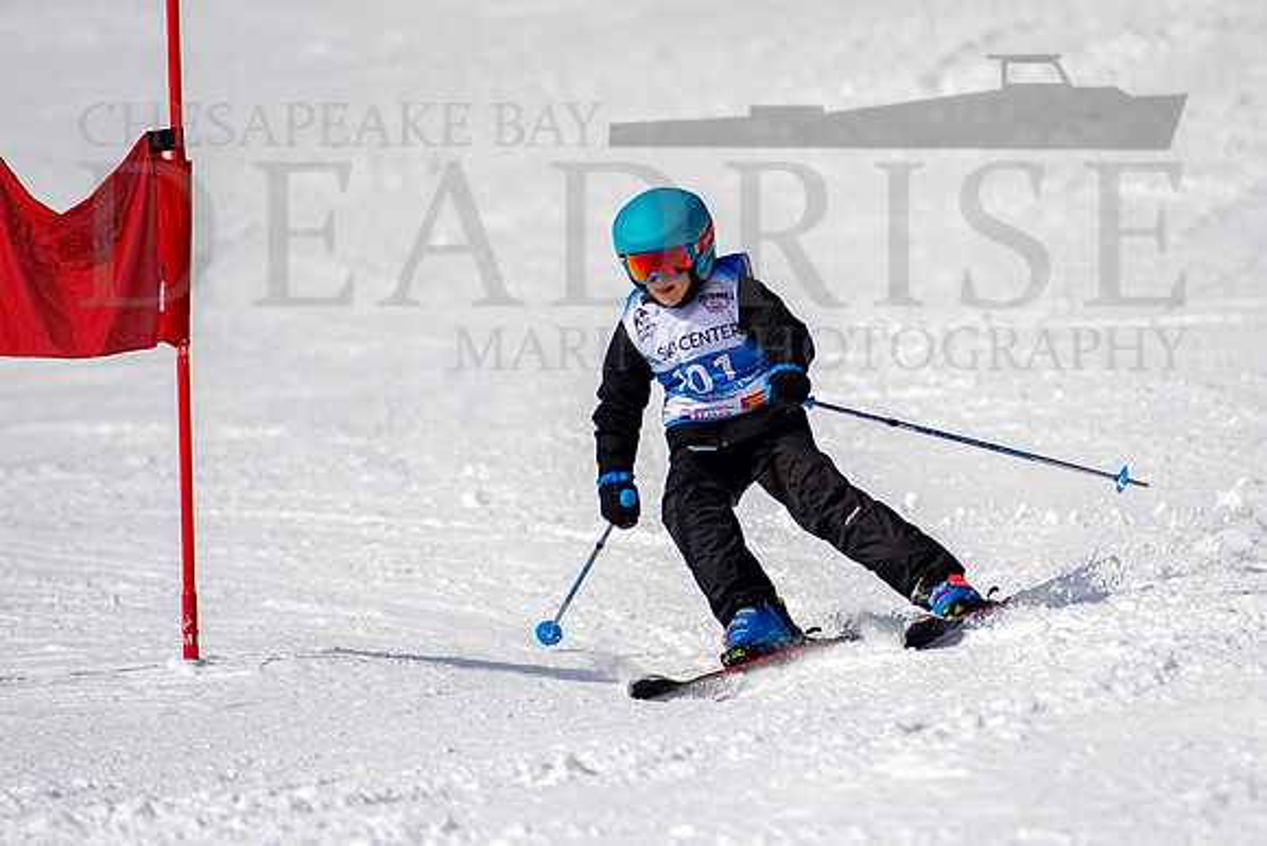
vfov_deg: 2.4
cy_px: 411
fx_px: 20185
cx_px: 798
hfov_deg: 3.6
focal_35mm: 573
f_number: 2.8
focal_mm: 300
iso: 100
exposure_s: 1/6400
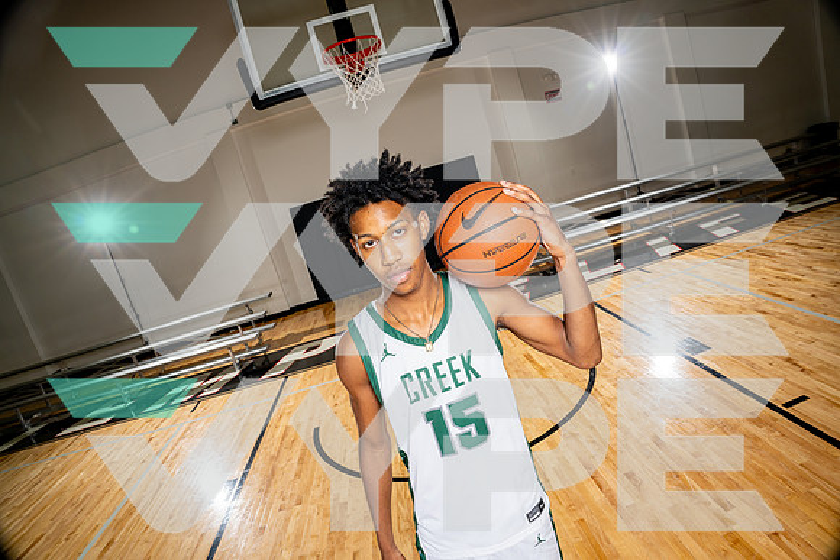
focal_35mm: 20
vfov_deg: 62.0
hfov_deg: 84.0
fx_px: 467
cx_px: 420
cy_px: 280
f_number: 7.1
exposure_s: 1/250
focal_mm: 20
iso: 250
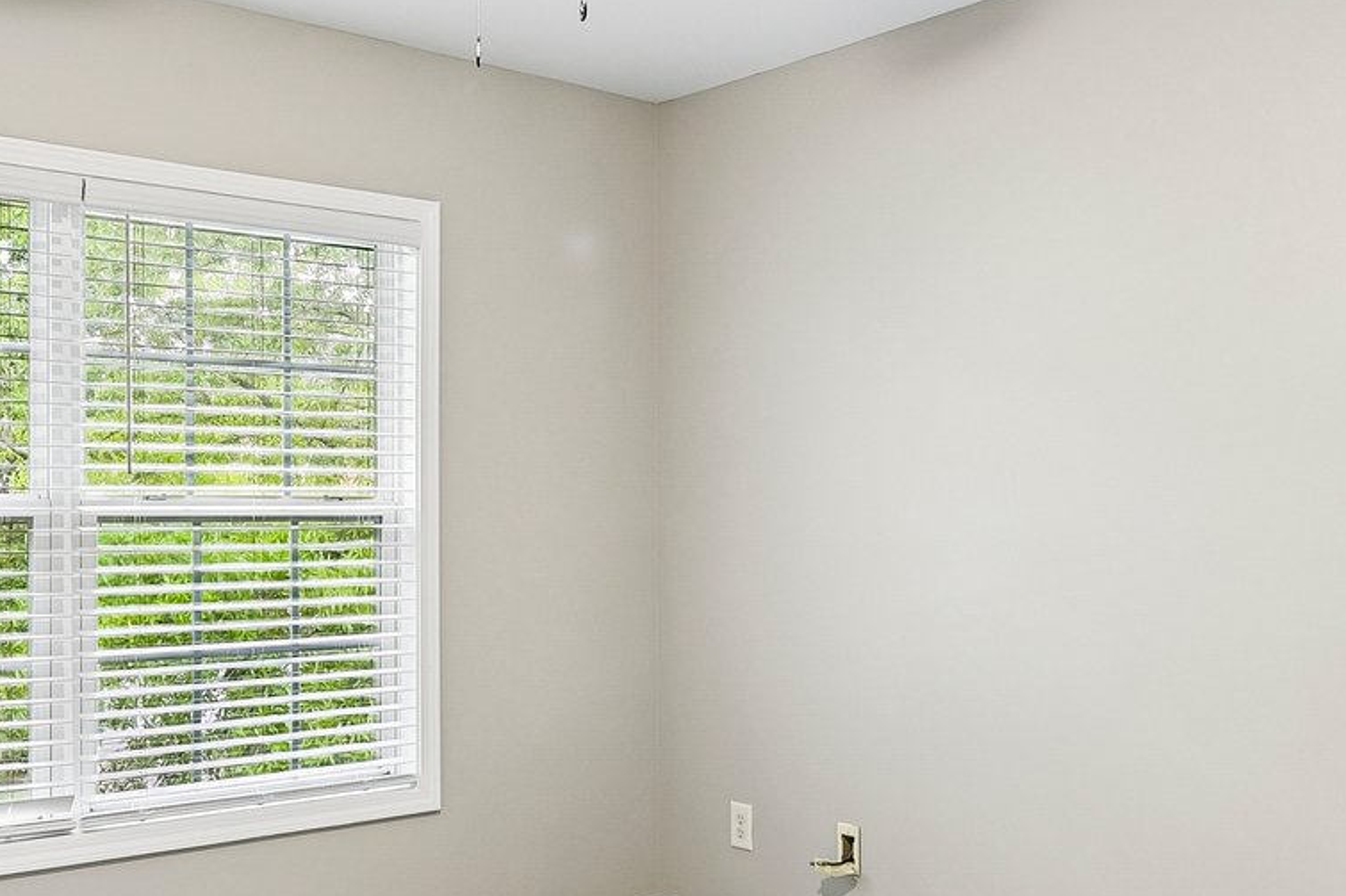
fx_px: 1420
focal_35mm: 38
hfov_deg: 50.7
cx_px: 620
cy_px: 523
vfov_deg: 35.0
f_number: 8
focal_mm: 14
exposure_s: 1/2.5
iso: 200
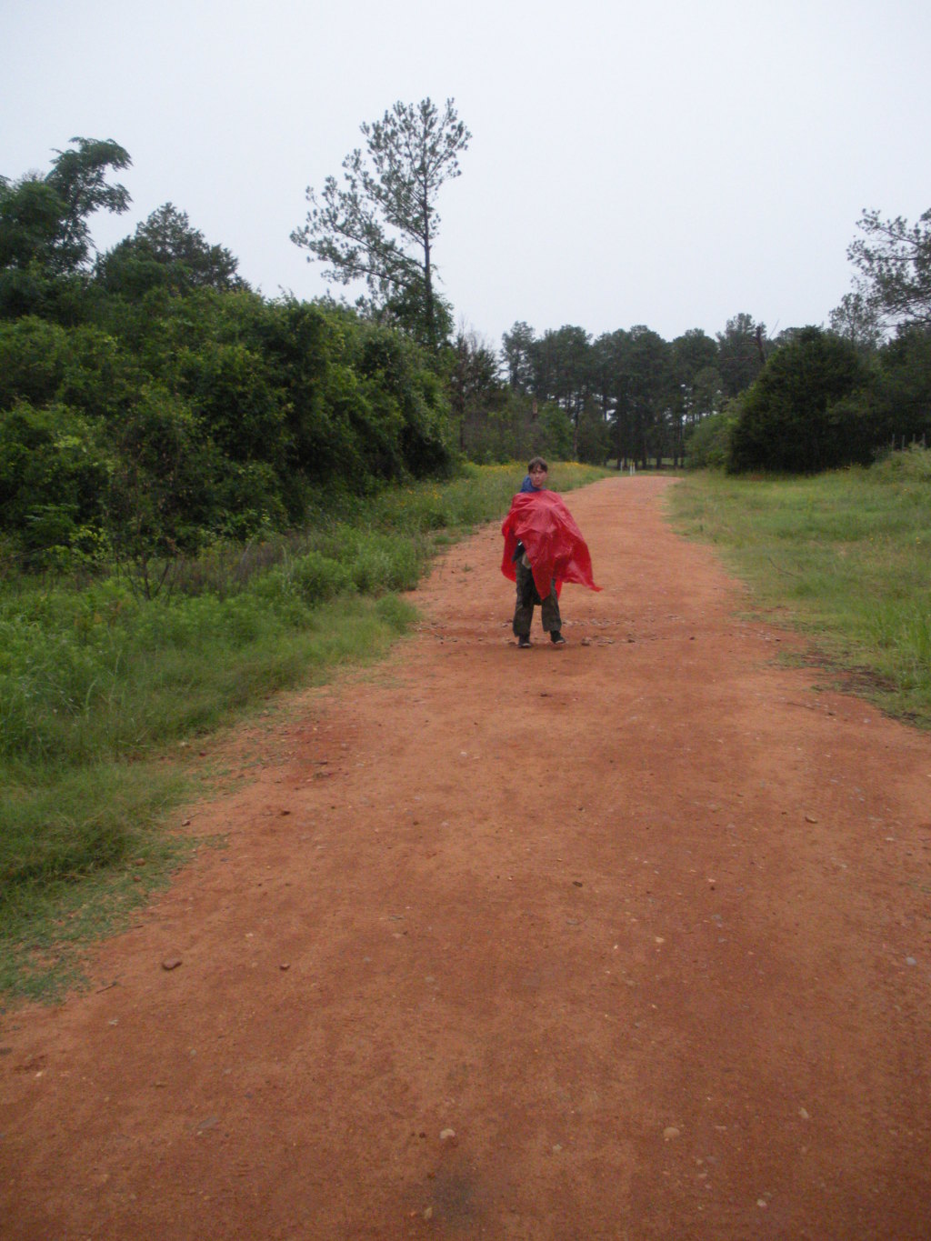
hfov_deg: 39.7
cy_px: 620
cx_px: 466
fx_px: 1291
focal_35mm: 36
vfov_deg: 51.4
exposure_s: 1/60.4
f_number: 3.5
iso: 359
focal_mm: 6.3
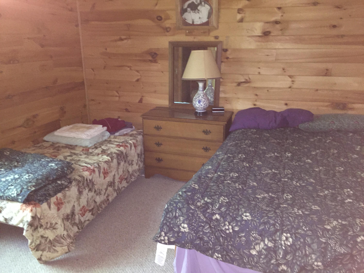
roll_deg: +0.3
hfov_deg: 61.7
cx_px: 182
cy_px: 136
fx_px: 305
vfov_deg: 48.2
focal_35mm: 29
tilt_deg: -18.1
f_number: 2.2
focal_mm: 4.15
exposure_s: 1/16
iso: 250
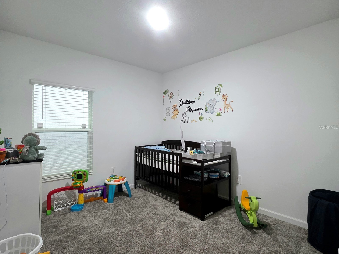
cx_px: 170
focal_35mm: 13
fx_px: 127
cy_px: 127
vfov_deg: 89.9
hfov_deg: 106.2
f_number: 1.9
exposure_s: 1/60.2
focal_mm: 2.2
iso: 400
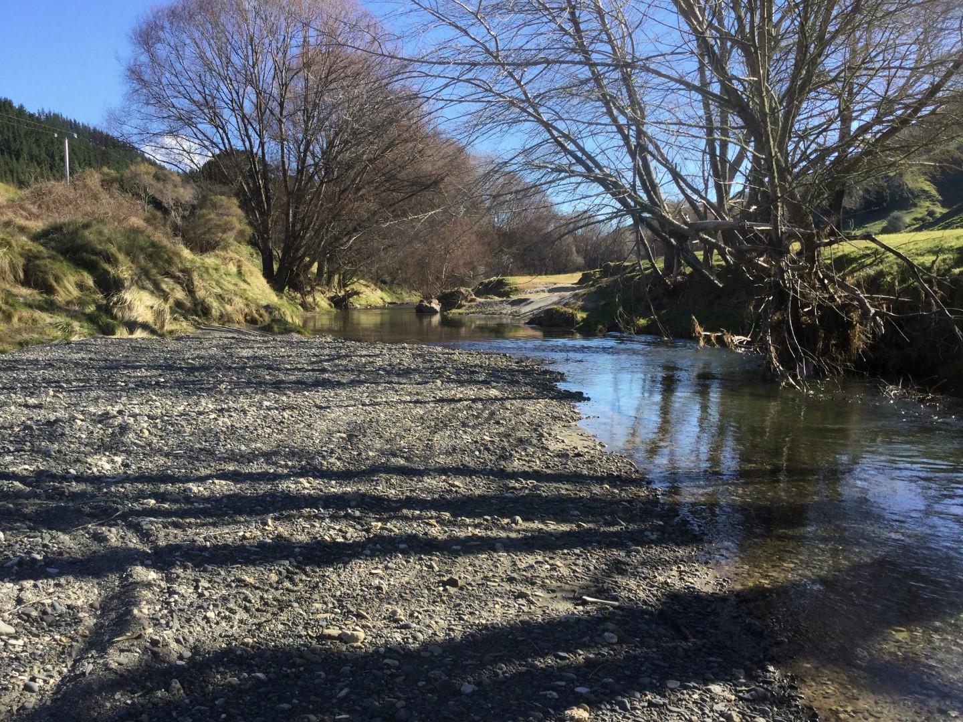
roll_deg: -1.0
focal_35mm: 31
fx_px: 862
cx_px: 482
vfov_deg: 45.4
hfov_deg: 58.4
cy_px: 361
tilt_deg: -4.3
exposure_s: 1/473
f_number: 2.4
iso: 25
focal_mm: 3.3
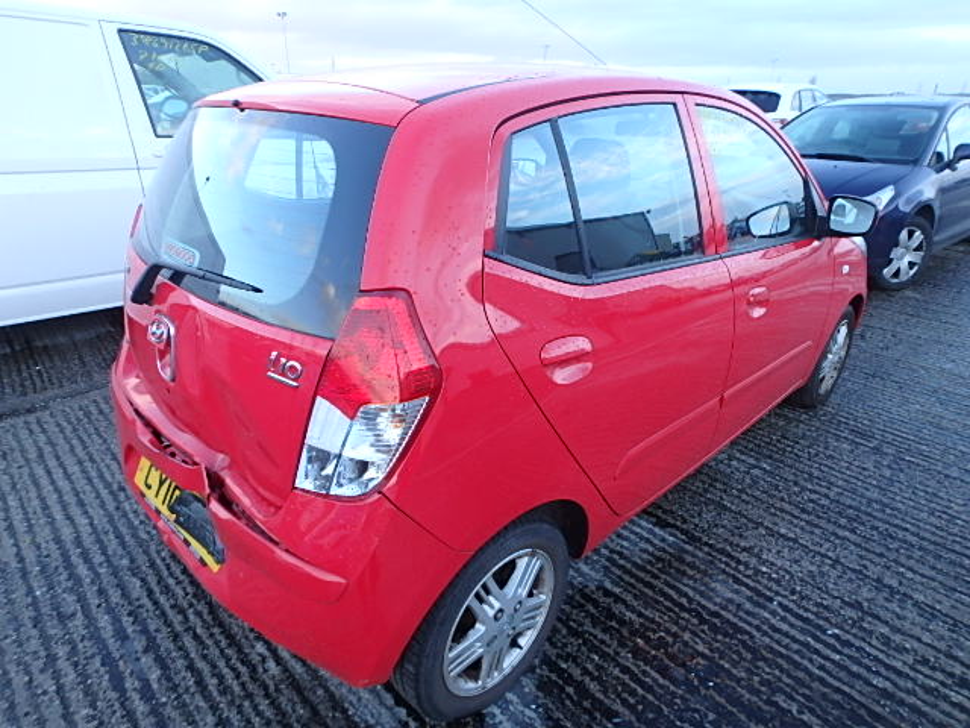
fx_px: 588
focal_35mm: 21
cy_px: 364
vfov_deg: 63.4
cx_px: 485
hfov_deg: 79.0
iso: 160
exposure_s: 1/60
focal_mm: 3.7
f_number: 3.5
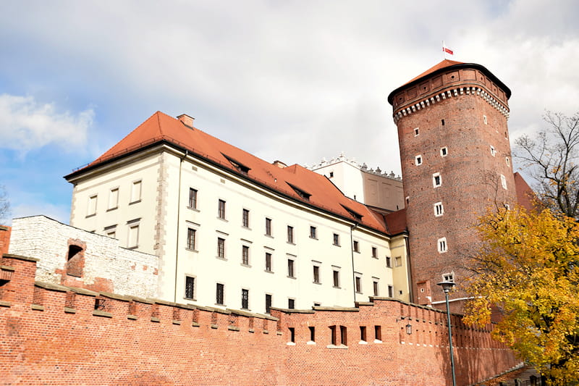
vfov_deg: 36.9
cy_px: 193
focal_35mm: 36
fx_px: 579
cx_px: 290
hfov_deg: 53.1
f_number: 10
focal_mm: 24
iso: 200
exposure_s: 1/400
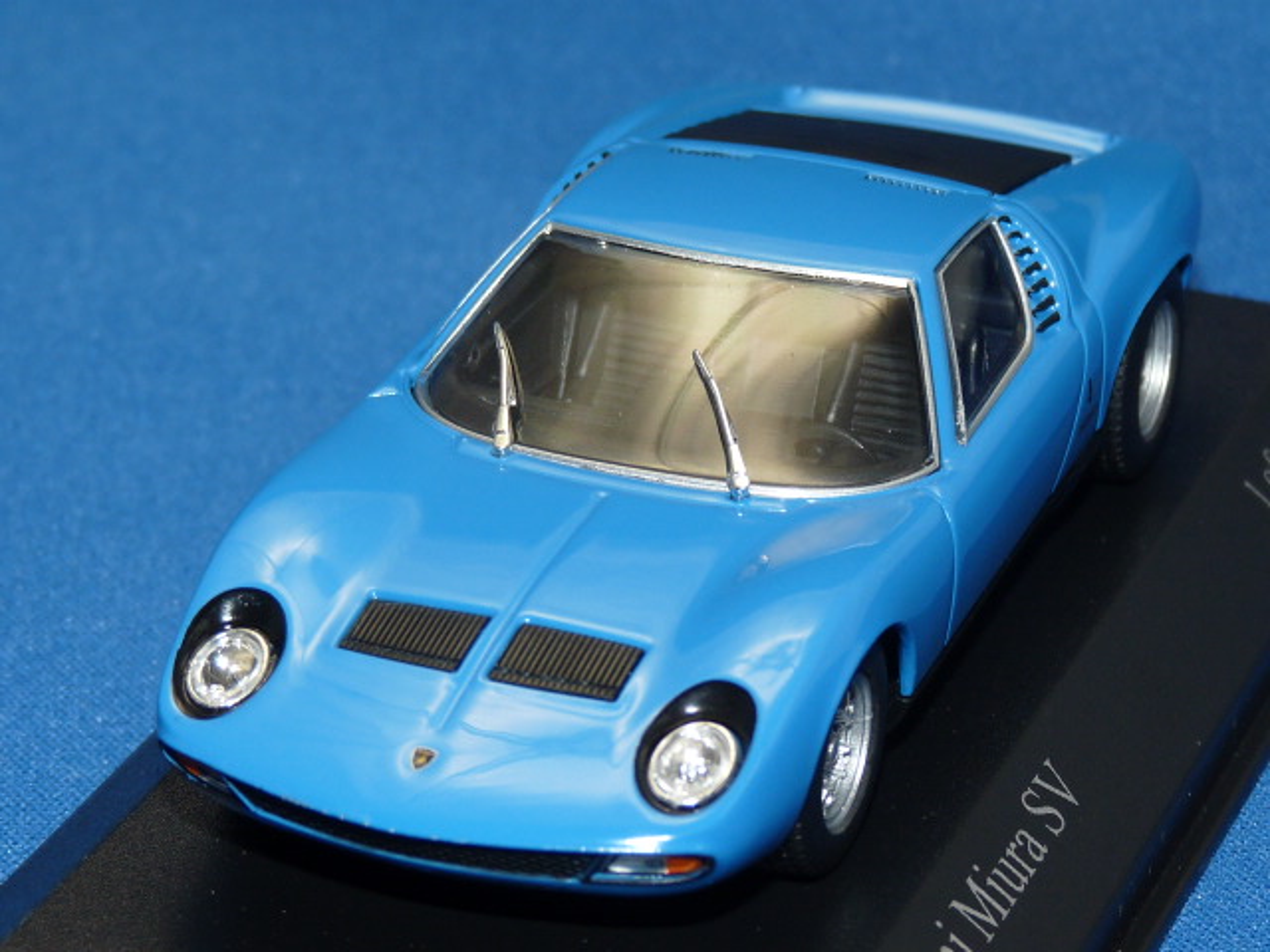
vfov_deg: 10.7
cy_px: 476
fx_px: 5063
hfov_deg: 14.3
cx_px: 635
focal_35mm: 138
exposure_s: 1/40
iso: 100
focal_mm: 13.8
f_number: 3.4
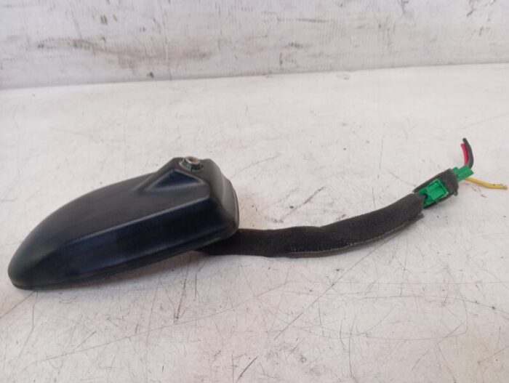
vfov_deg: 49.9
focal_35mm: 28
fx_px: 412
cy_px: 192
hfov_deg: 63.4
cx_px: 254
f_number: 1.8
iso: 248
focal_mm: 4.22
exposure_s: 1/33.3
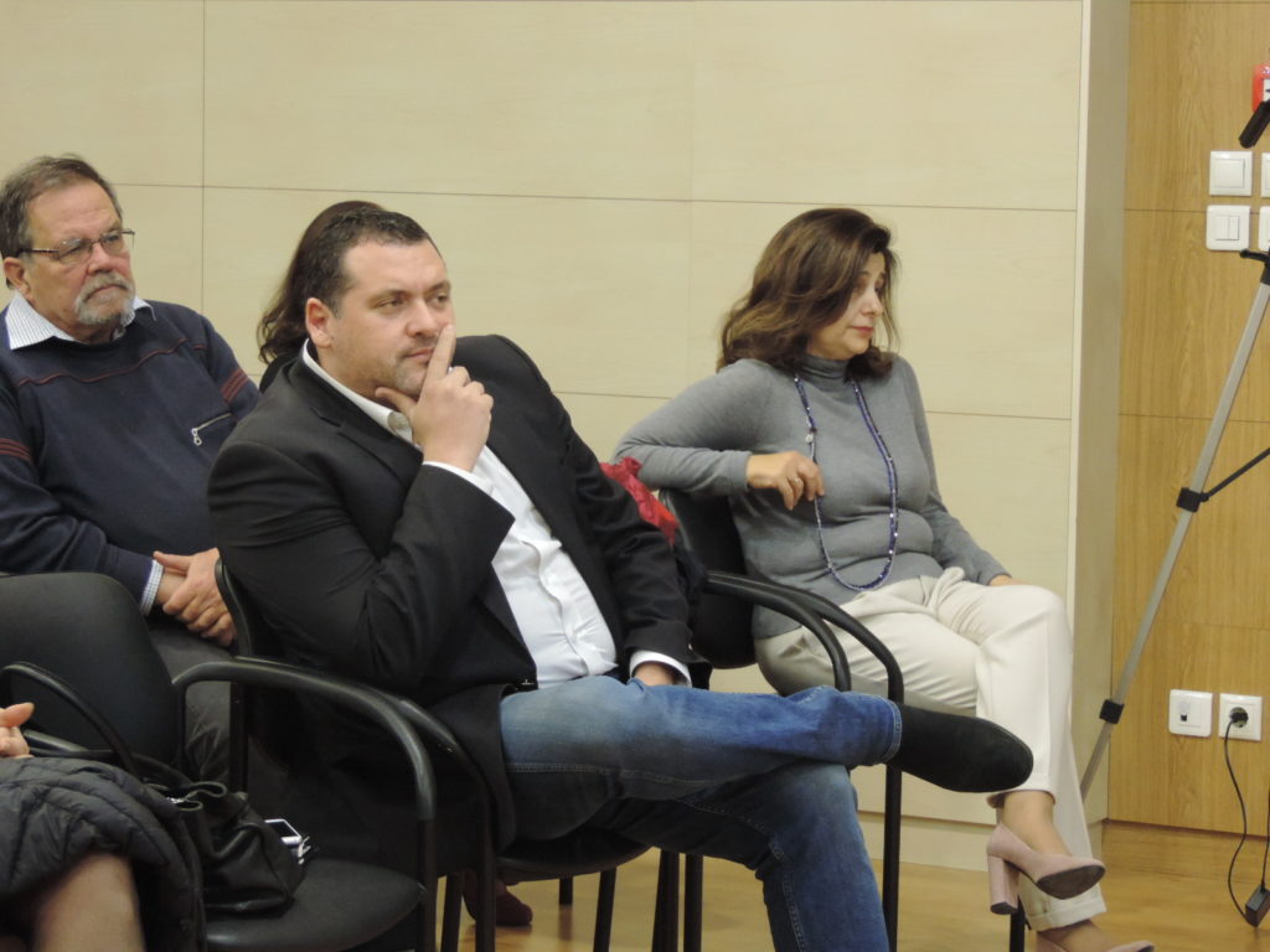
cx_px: 635
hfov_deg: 18.7
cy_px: 476
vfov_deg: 14.1
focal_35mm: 105
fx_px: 3852
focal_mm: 18.7
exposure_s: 1/20
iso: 800
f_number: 4.2
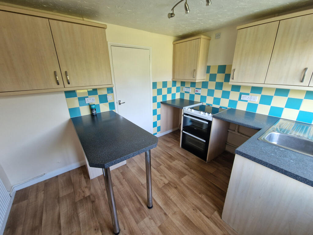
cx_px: 156
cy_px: 118
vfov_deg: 89.9
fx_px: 118
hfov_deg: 106.2
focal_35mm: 13
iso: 125
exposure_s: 1/50
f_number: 2.2
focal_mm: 2.2
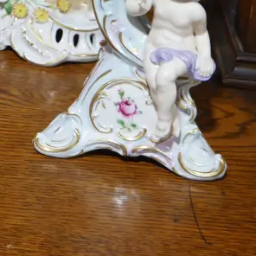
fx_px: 820
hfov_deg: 17.2
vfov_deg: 16.4
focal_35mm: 98
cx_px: -21
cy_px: -107
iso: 400
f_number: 3.6
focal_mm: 16
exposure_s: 1/60
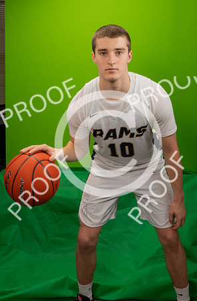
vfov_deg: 39.5
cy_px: 96
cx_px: 111
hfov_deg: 26.9
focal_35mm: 50
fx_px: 412
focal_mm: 24
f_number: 20
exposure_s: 1/60
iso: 800
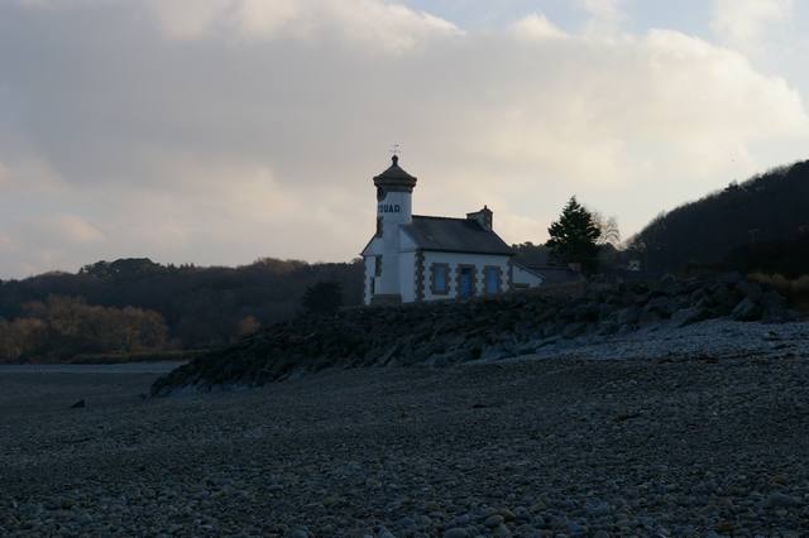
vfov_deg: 16.5
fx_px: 1853
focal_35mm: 82
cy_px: 269
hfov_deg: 24.6
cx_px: 404
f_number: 11
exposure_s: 1/250
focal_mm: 55
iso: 400
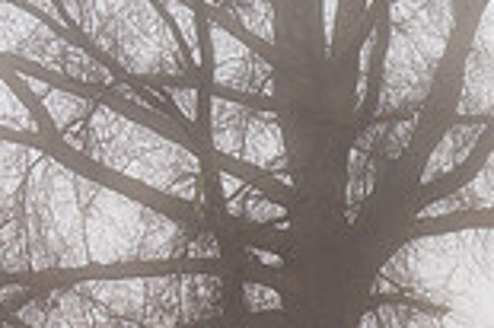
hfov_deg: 8.7
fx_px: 3180
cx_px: 765
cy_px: 167
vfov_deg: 5.9
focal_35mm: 232
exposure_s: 1/90
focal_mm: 62
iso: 100
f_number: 11
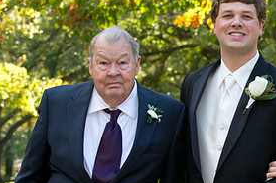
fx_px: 1310
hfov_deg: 12.0
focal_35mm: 171
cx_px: 234
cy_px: 100
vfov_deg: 8.0
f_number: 5.6
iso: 500
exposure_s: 1/125
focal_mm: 82
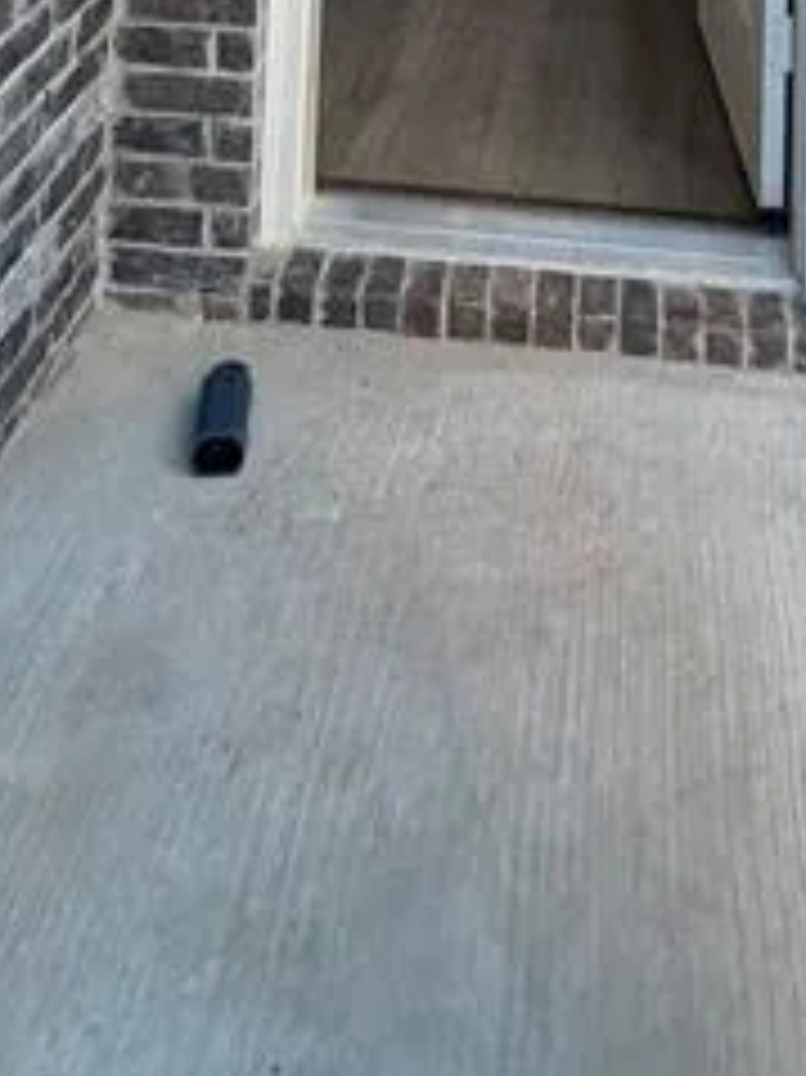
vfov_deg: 26.6
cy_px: -621
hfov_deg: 32.0
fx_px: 1398
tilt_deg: +4.2
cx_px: 513
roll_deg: -0.9
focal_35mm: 45
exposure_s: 1/120
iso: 125
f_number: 2.2
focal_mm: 2.22
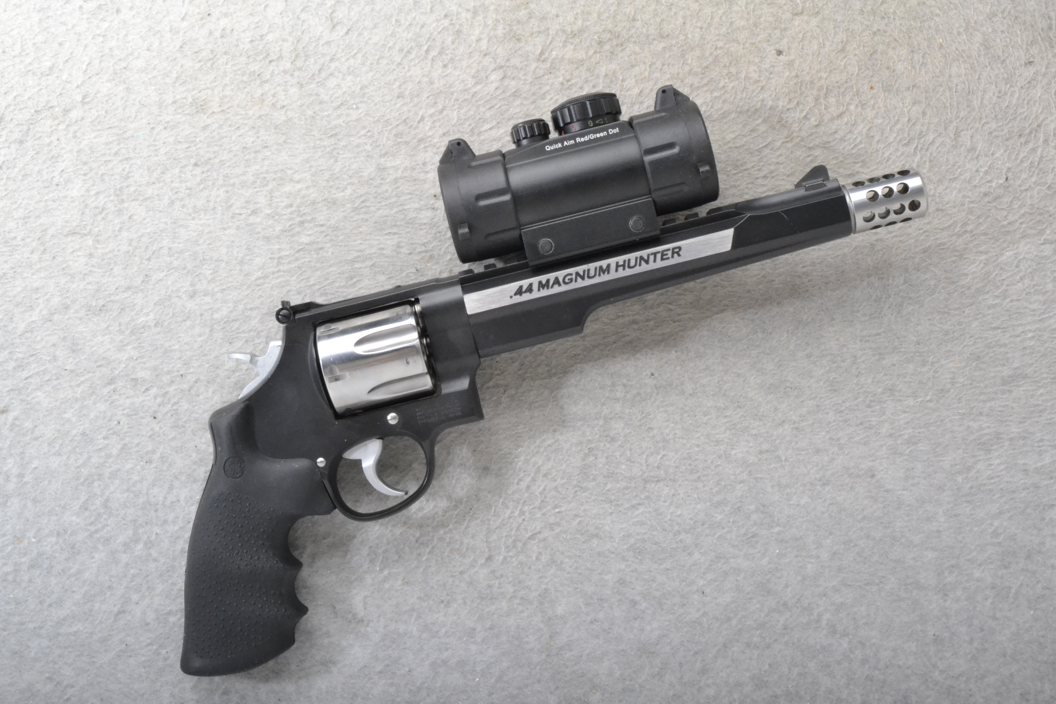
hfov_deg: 43.6
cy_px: 352
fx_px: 1320
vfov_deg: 29.9
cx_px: 528
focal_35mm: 45
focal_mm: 30
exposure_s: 1/160
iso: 3200
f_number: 20
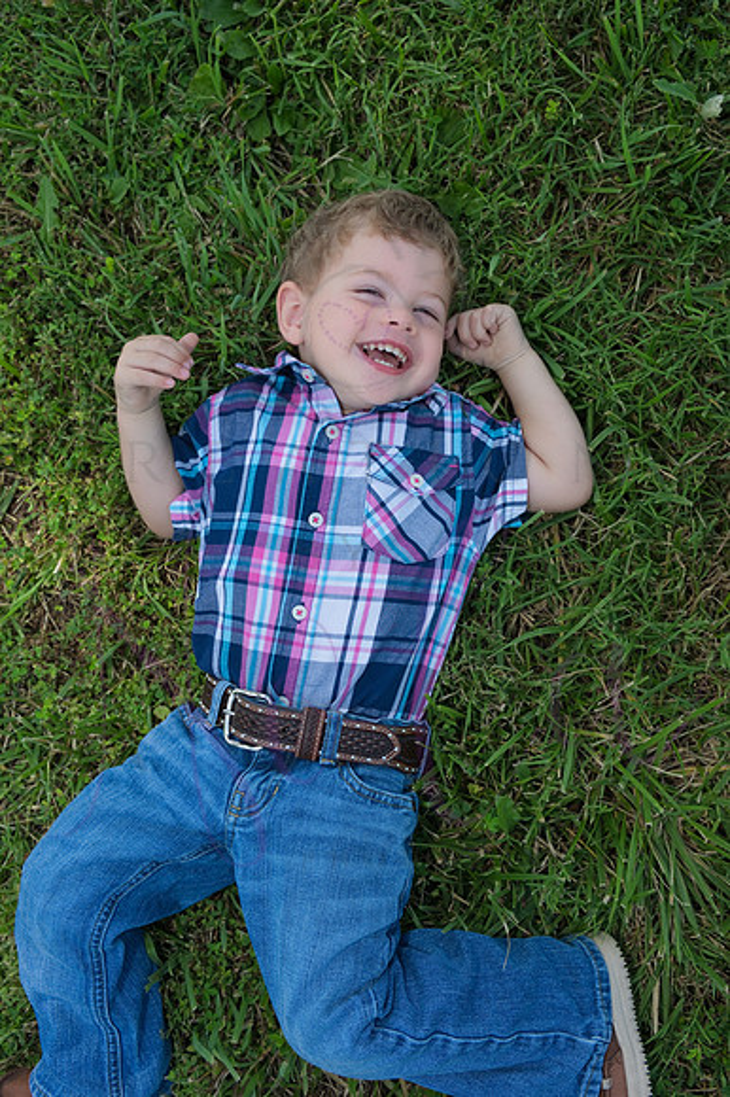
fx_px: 883
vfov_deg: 63.7
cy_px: 548
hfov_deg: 44.9
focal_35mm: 29
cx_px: 365
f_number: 5.6
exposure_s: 1/200
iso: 400
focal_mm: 29
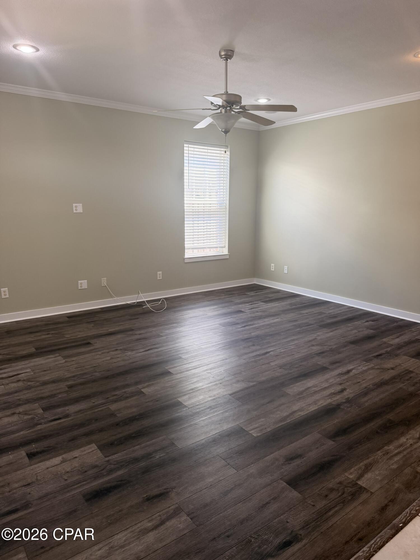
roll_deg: +0.2
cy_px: 280
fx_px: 388
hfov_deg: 56.8
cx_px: 210
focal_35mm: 24
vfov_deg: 71.6
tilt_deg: -11.7
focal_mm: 6.76
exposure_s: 1/222
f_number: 1.78
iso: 200
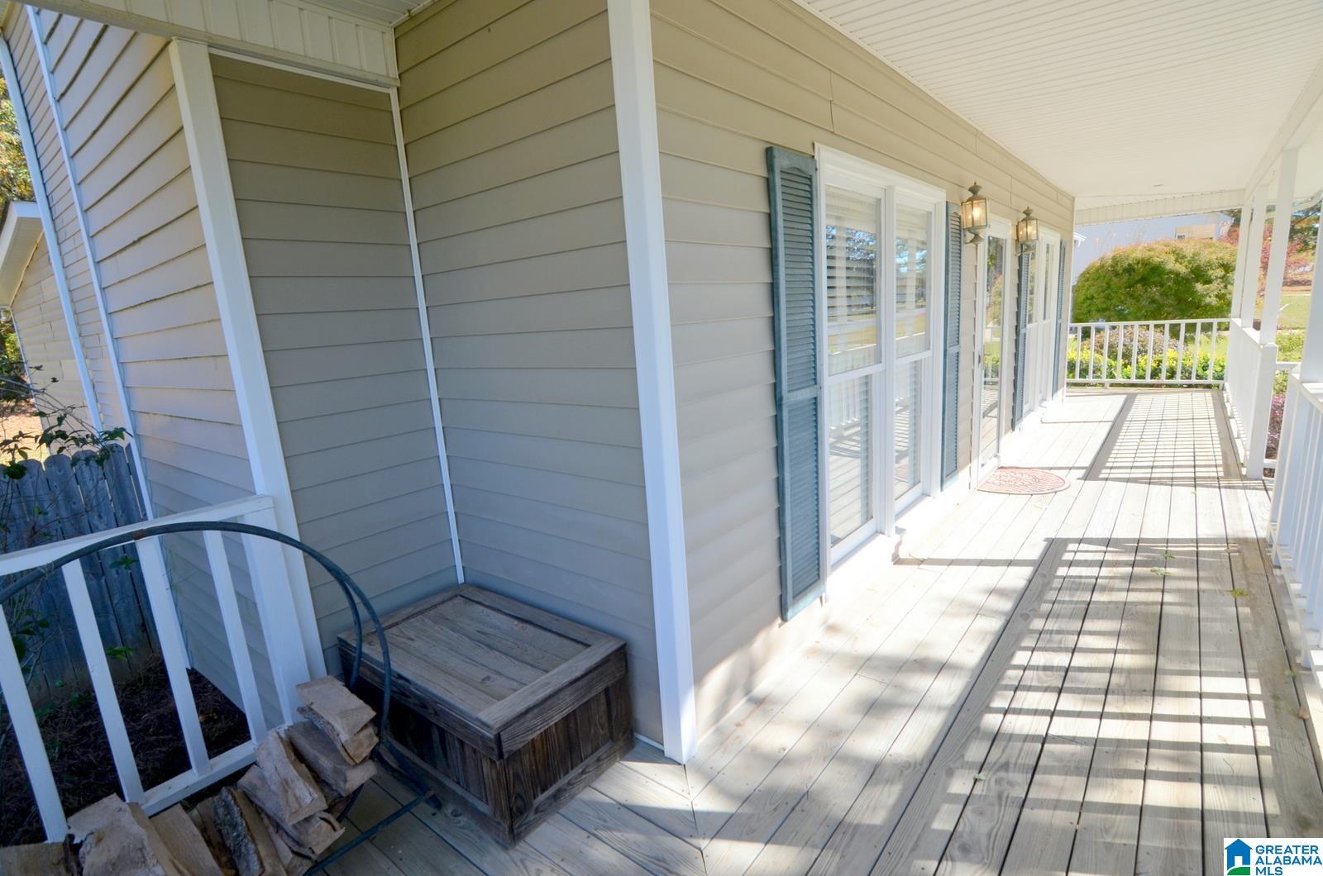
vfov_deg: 71.8
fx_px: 605
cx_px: 662
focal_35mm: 16
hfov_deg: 95.1
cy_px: 438
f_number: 8
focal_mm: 11
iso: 200
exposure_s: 1/250
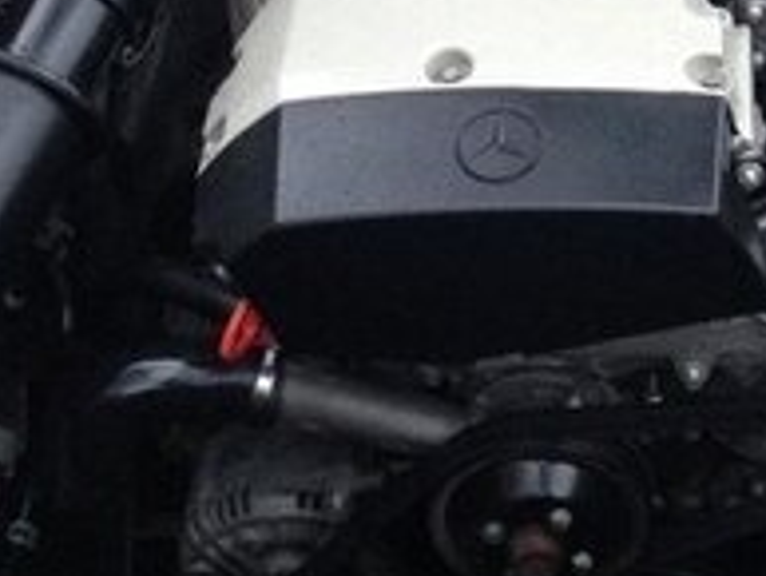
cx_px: 706
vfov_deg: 12.7
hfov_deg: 17.1
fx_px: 2502
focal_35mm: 113
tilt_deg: -35.3
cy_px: -193
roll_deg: +2.2
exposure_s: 1/20
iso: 320
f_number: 2.4
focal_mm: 4.12
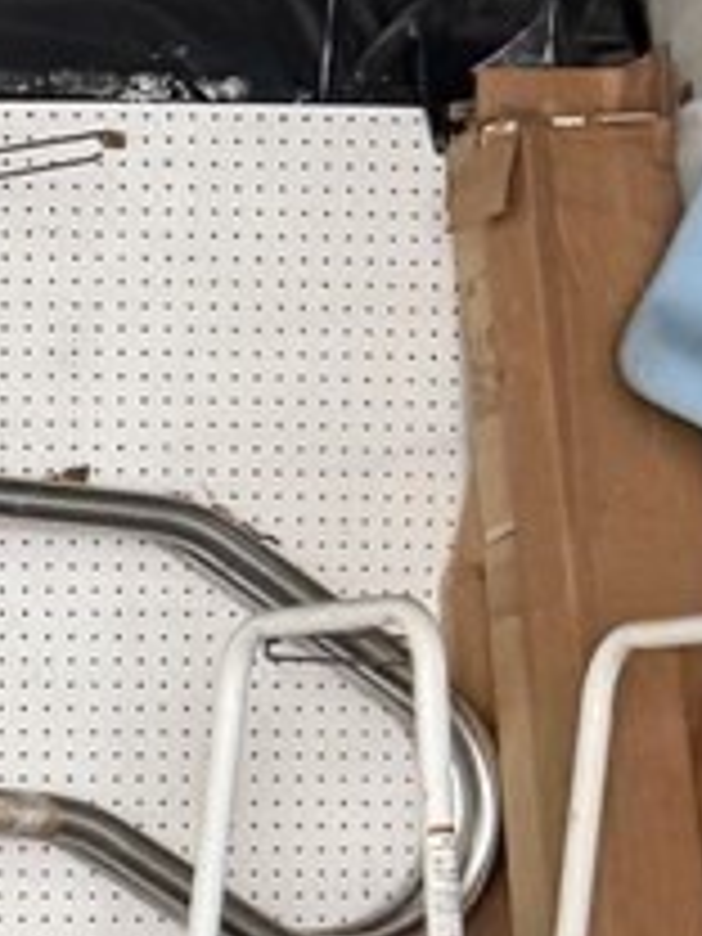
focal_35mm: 177
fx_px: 4786
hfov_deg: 7.3
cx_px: -1552
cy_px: 976
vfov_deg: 11.0
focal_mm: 6.76
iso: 200
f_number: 1.78
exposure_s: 1/60
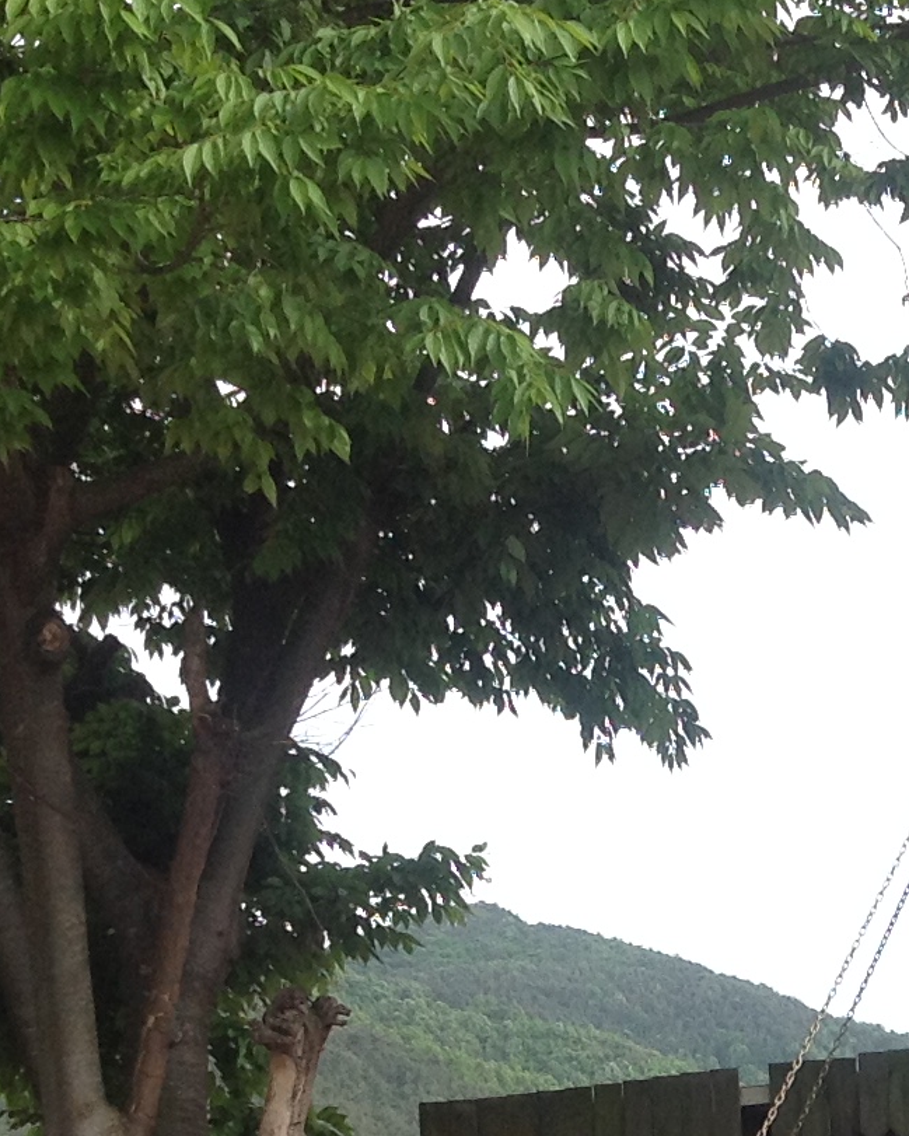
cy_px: 1261
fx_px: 3665
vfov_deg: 17.0
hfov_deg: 13.5
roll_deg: -1.2
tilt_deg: +2.4
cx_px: 1249
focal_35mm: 109
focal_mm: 4.28
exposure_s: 1/687
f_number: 2.4
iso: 50
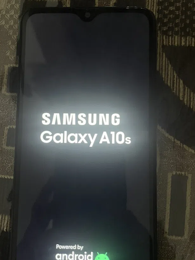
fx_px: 323
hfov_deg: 33.6
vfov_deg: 43.8
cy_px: 132
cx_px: 91
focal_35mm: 43
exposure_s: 1/60
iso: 400
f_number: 1.6
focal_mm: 4.2
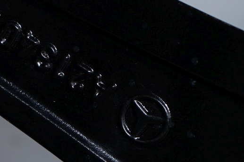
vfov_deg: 6.6
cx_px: 45
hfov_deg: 9.9
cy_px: 101
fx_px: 1409
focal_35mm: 208
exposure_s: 1/125
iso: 250
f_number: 7.1
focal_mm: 56
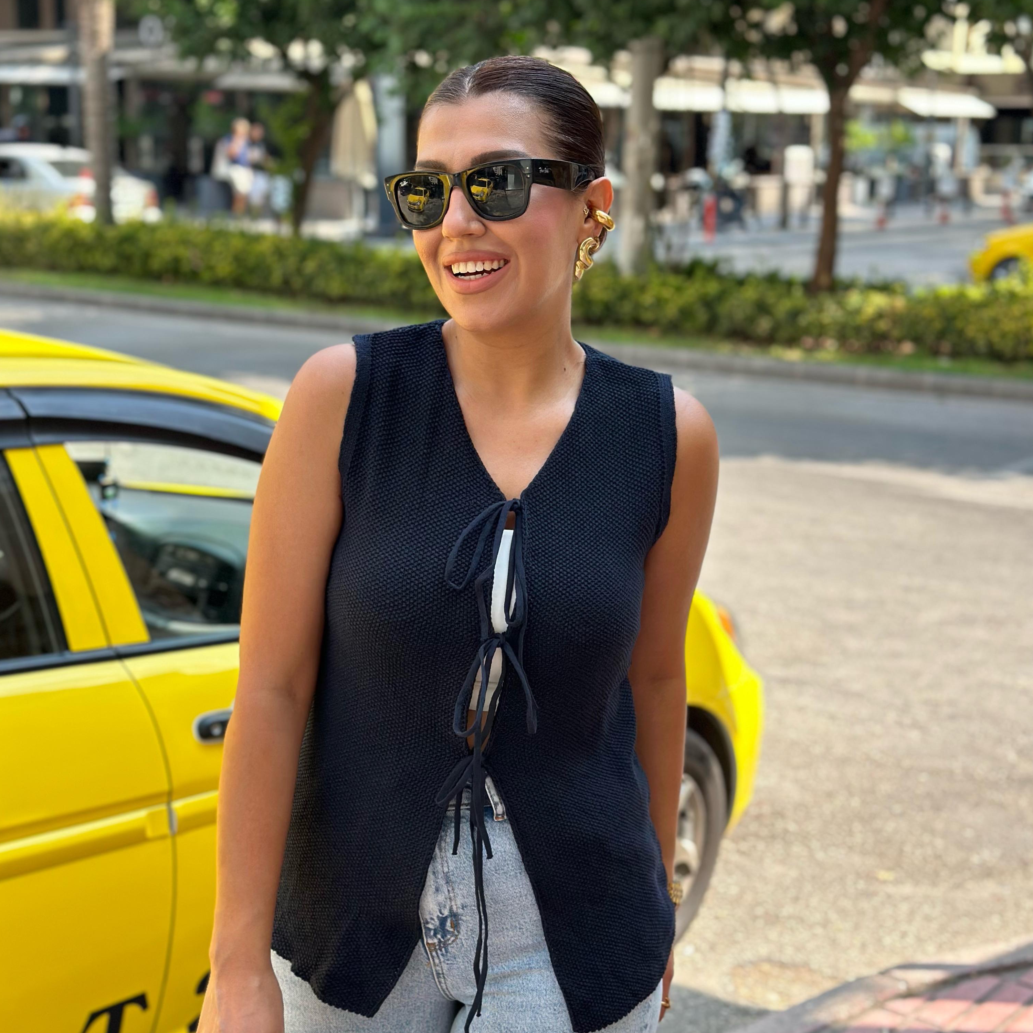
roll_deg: -2.0
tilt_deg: -11.9
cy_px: 568
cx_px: 517
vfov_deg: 30.0
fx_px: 1924
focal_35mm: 57
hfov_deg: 30.0
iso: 80
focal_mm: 6.86
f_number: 1.78
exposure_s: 1/1185
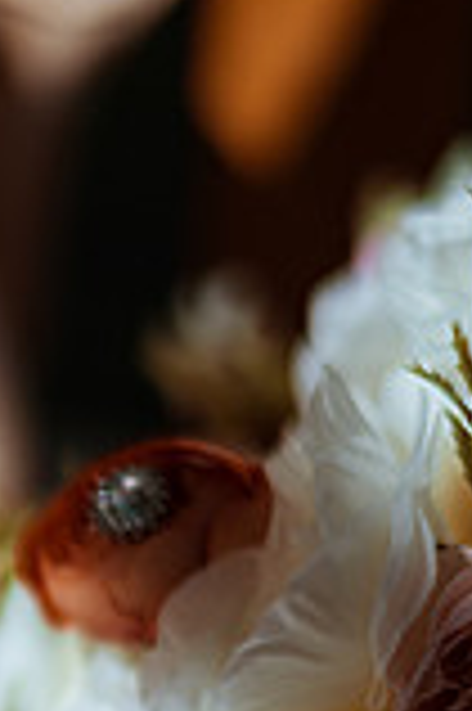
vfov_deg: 12.3
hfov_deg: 8.2
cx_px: -90
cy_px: 729
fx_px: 3252
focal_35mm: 165
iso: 250
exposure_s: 1/8000
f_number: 1.8
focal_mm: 58
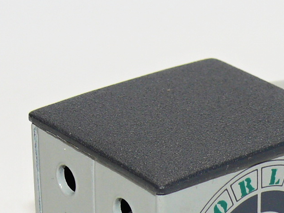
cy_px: 206
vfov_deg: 6.7
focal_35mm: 221
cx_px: 275
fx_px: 1812
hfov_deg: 8.9
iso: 100
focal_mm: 12.3
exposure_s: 1/30
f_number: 4
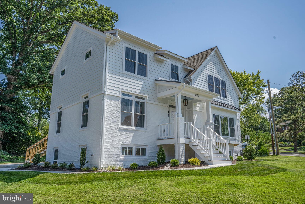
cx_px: 152
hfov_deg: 69.4
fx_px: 220
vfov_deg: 49.6
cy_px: 102
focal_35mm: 26
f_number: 9
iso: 200
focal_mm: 26
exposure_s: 1/500
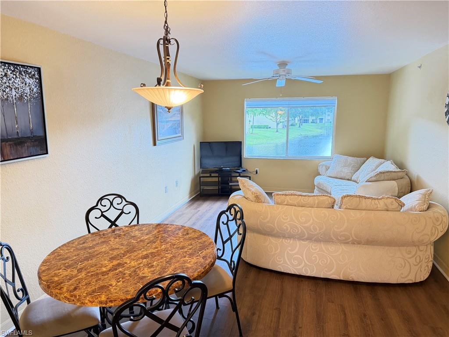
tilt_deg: -7.6
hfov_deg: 71.6
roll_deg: +1.0
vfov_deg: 56.8
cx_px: 224
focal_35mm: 24
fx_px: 311
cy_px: 168
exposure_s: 1/60
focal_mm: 6.76
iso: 640
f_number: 1.78
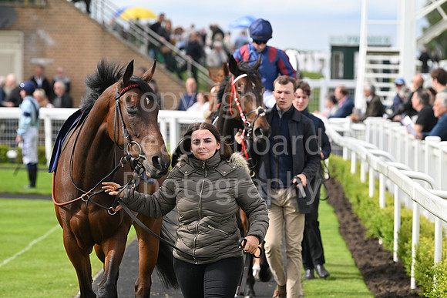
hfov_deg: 10.8
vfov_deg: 7.2
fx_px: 2360
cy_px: 149
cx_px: 224
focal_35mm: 190
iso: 800
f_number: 5.6
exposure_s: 1/2000
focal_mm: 190
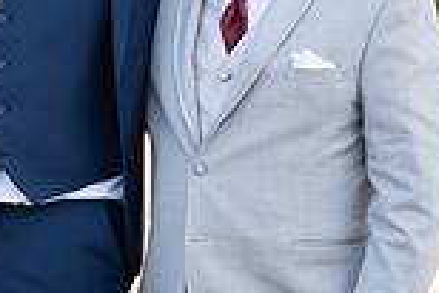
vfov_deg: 4.3
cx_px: -221
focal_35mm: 317
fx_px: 3869
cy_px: 93
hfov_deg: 6.4
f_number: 5
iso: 250
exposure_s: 1/320
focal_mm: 78
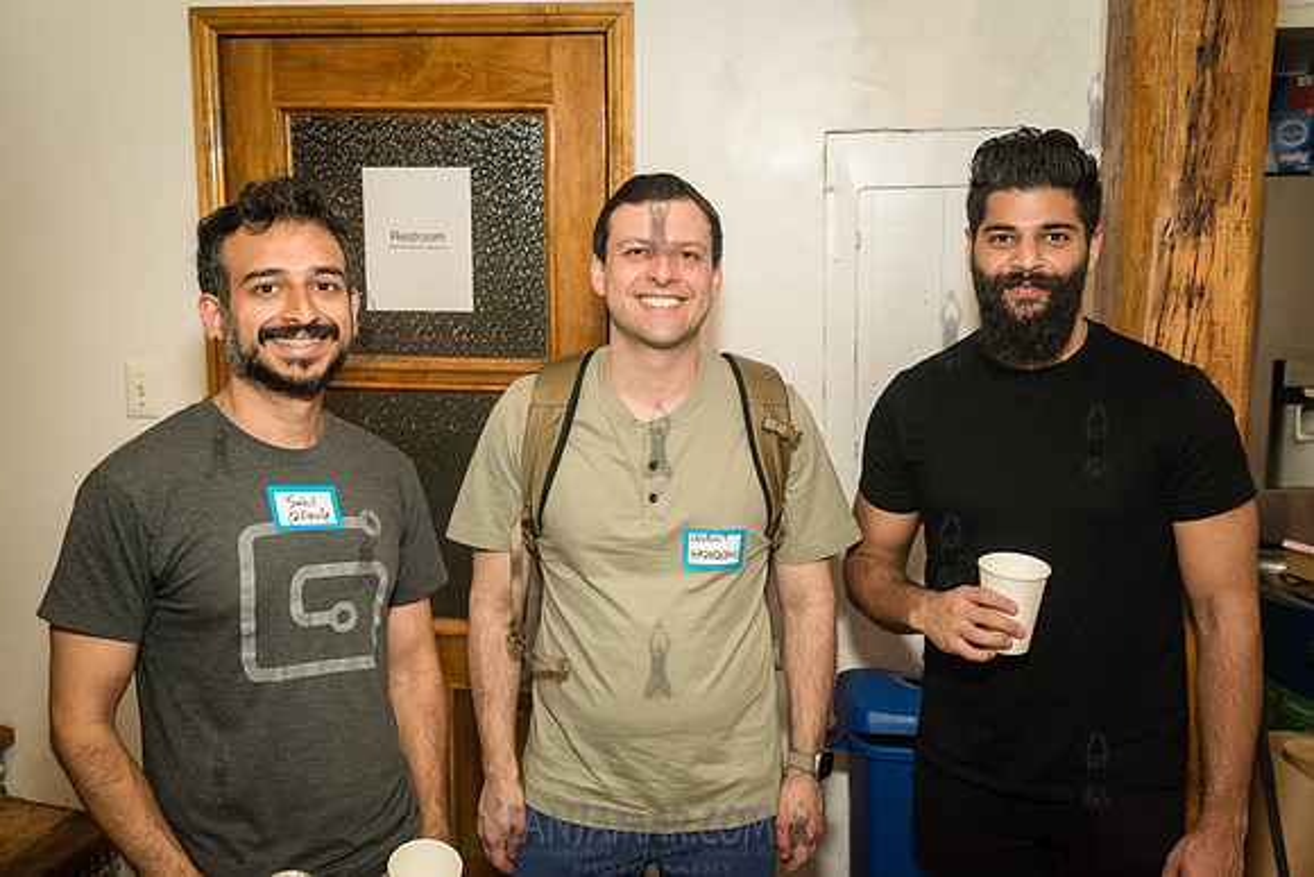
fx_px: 1278
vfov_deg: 37.9
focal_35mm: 35
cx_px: 657
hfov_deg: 54.4
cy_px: 438
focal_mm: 35
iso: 4000
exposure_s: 1/200
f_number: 5
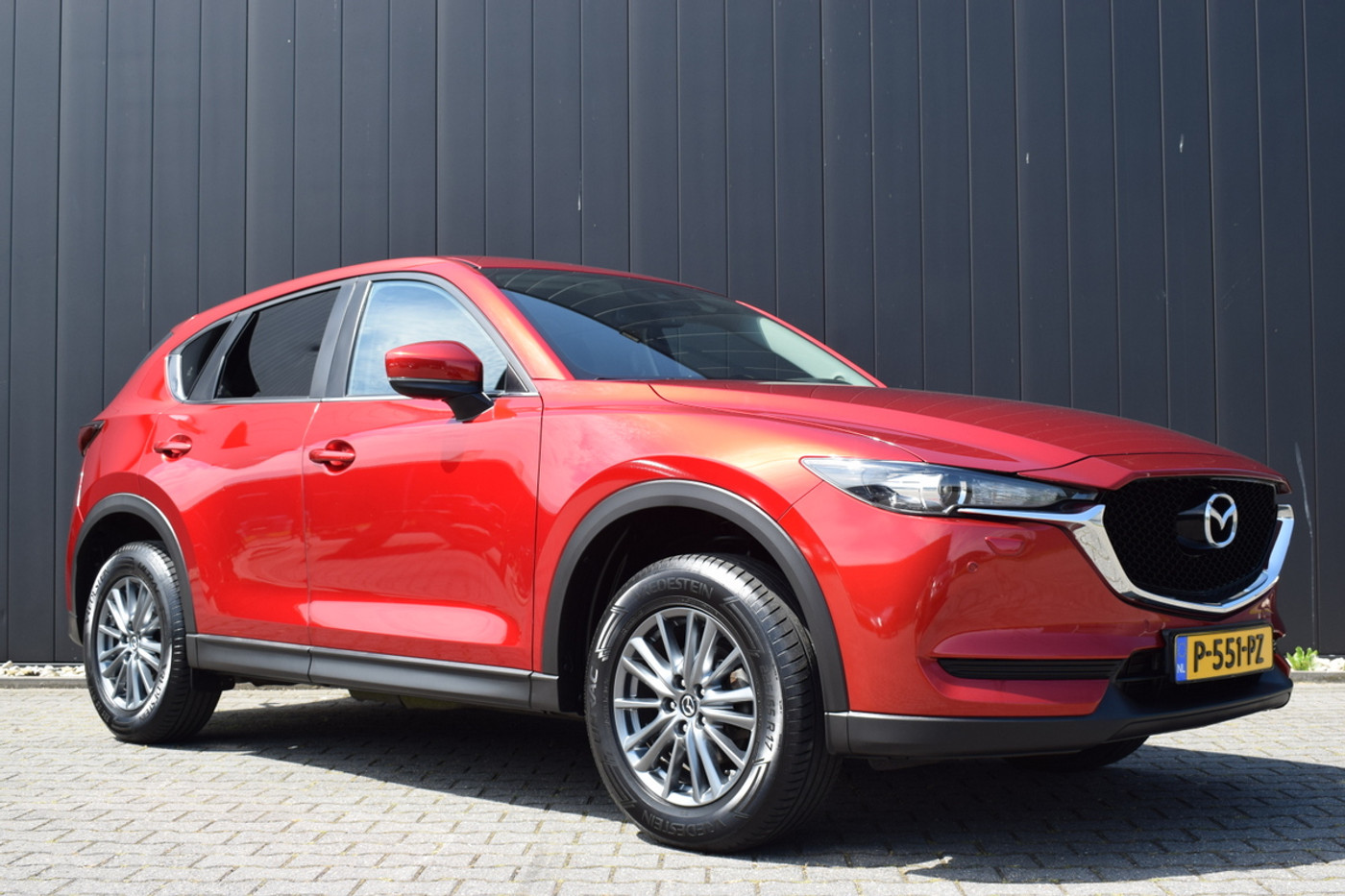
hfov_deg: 45.0
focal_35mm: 44
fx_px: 1625
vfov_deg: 30.8
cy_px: 448
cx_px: 672
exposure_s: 1/250
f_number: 8
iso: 280
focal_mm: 29
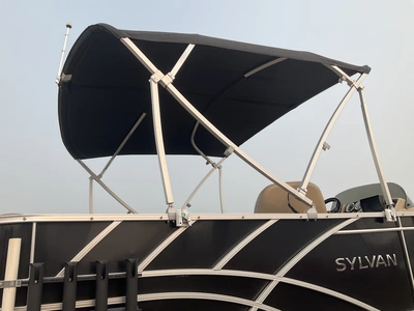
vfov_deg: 48.2
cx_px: 207
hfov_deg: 61.7
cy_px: 156
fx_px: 347
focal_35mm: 29
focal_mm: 3
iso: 25
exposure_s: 1/978
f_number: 1.8
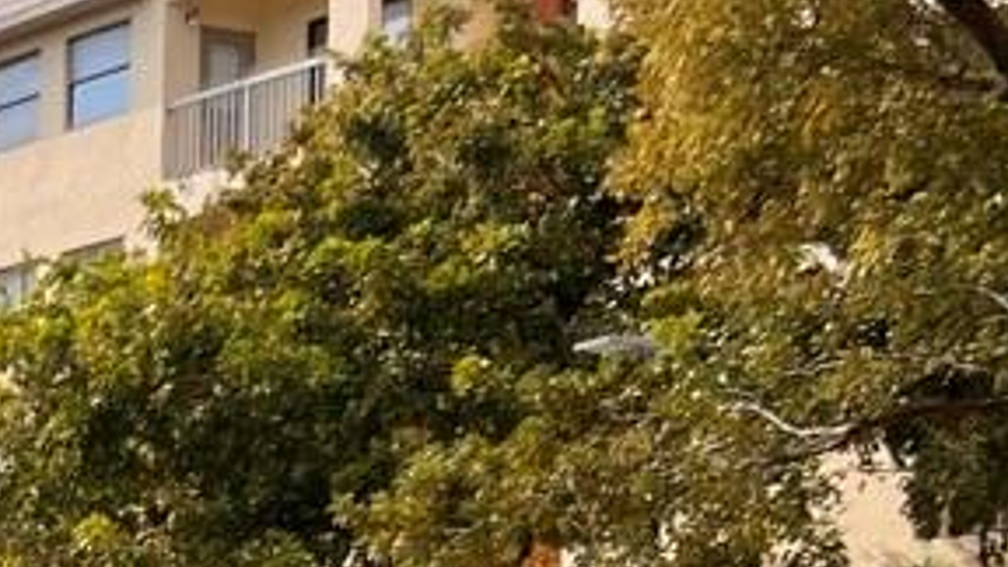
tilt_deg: -1.8
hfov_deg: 14.9
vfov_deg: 9.2
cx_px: -805
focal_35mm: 126
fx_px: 3368
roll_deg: -0.8
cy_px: 976
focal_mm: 5.7
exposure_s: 1/1972
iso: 50
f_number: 1.5
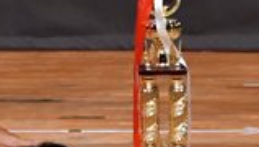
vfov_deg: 0.9
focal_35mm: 1300
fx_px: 8941
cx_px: 172
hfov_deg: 1.7
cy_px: -142
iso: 5600
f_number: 5.6
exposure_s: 1/400
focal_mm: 170
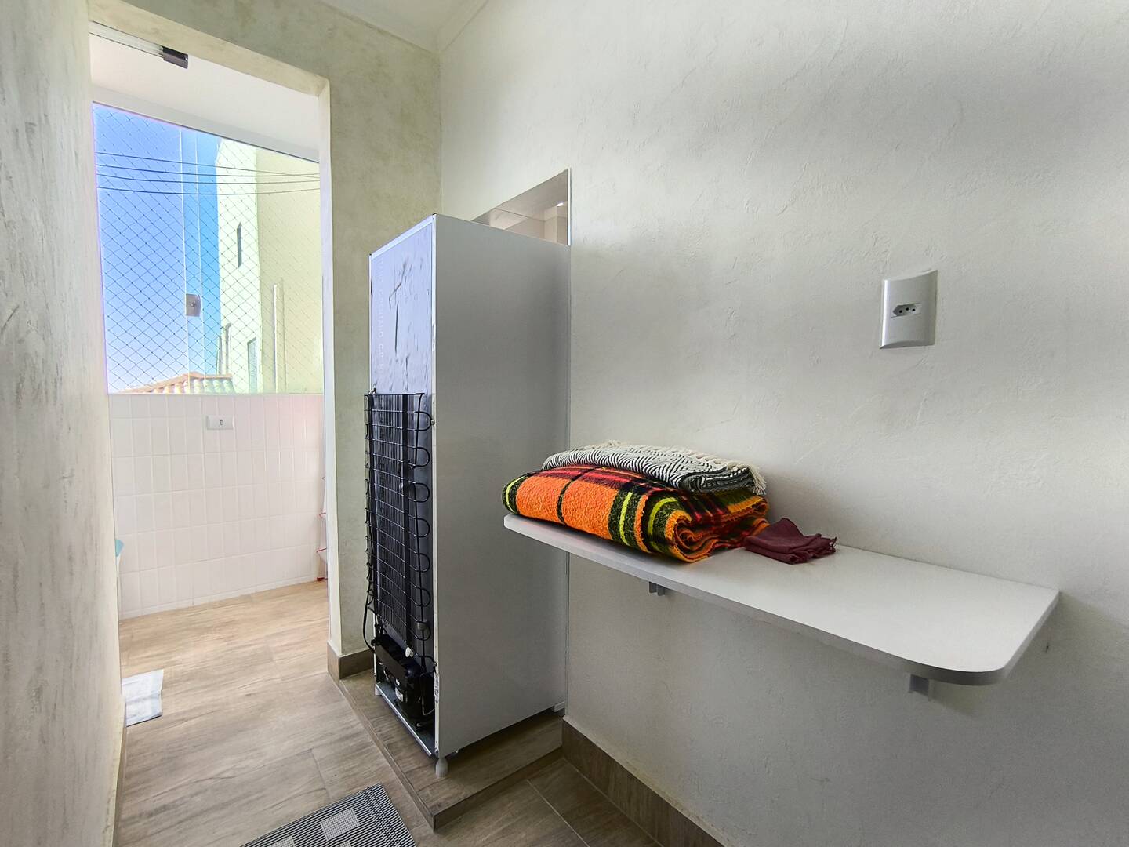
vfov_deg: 78.1
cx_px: 564
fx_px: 522
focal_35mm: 16
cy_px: 424
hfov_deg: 94.5
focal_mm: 1.65
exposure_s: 1/182
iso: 50
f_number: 2.2
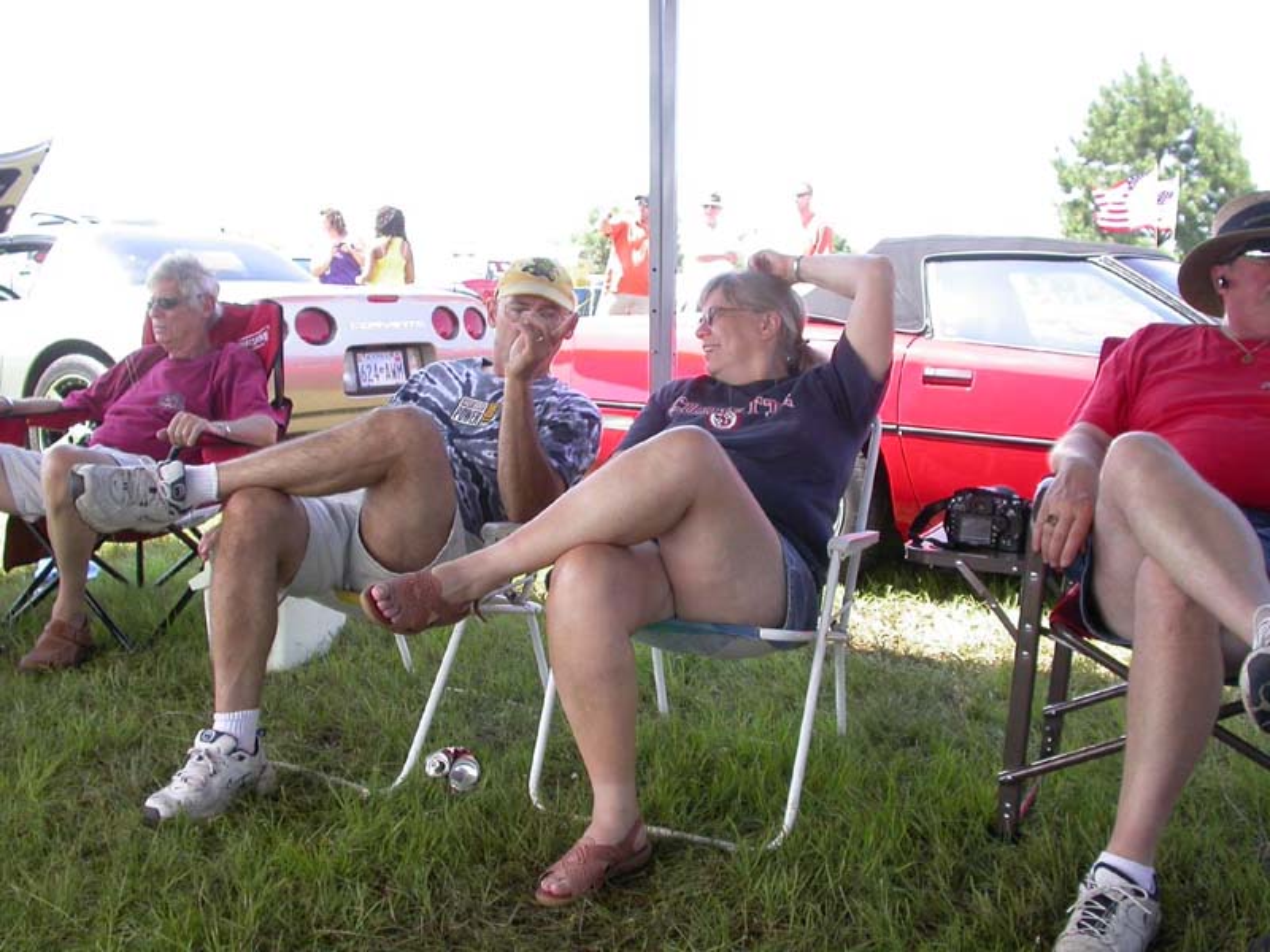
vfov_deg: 37.7
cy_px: 476
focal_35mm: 38
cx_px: 635
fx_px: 1394
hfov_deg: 49.0
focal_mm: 7.85
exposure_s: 1/144
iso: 100
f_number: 3.7
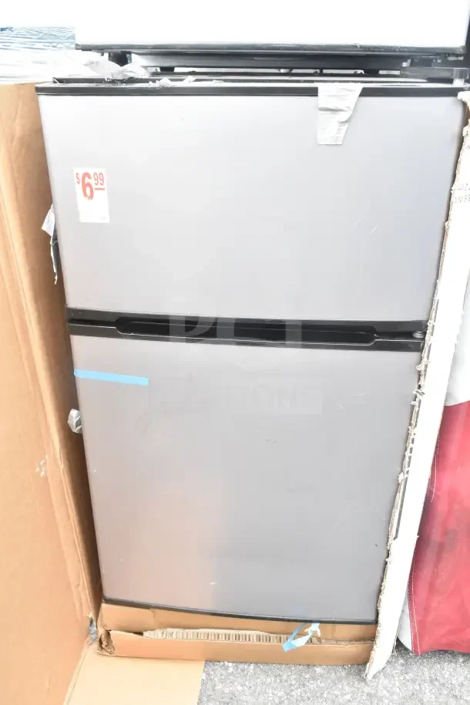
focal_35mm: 30
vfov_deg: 61.9
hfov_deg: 43.6
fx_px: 587
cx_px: 235
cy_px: 352
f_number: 8
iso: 1600
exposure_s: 1/250
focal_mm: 20
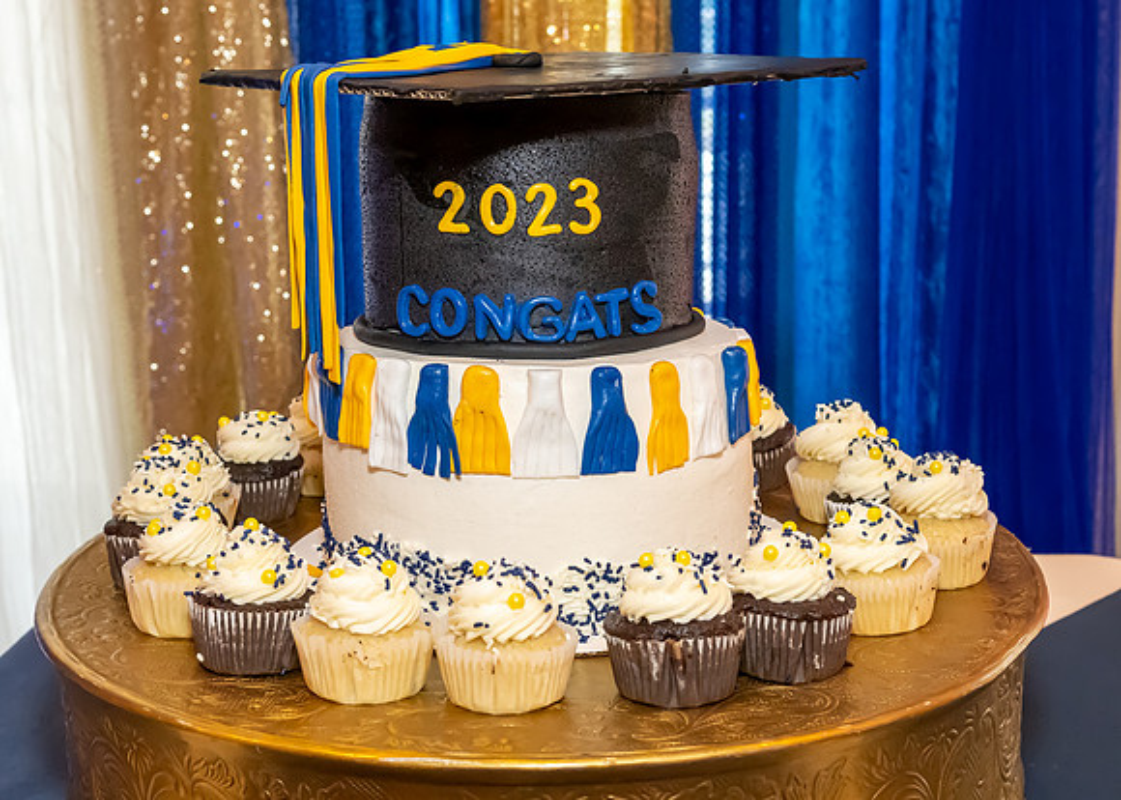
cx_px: 591
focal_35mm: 54
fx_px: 1708
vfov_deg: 26.4
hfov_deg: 36.3
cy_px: 410
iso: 4000
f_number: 5.6
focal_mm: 31
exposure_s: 1/250
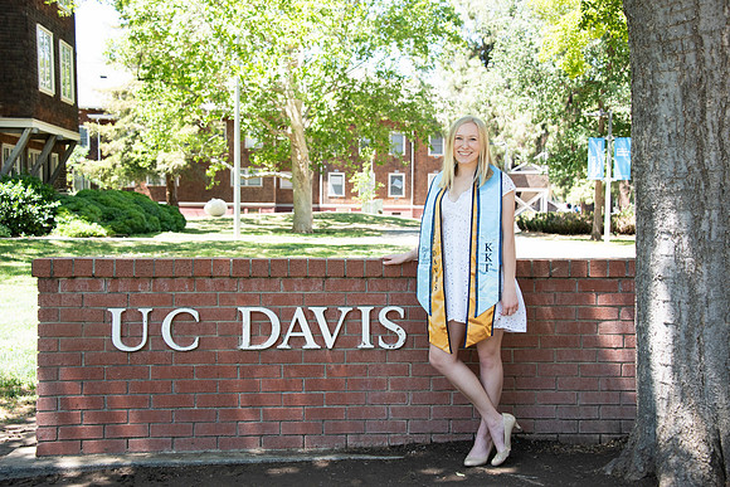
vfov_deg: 28.1
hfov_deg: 41.1
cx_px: 365
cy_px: 244
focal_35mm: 48
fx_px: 974
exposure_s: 1/400
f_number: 5.6
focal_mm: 48
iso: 640
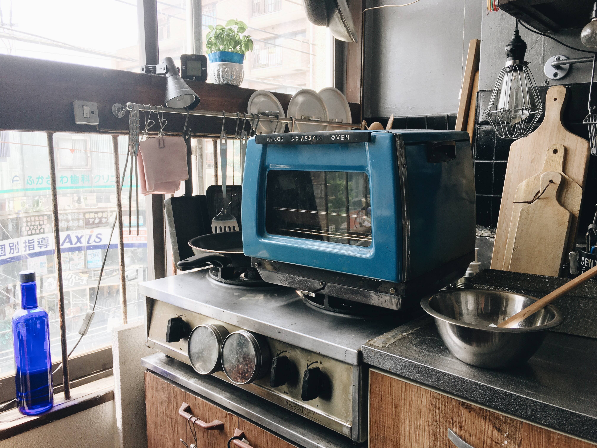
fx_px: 500
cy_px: 224
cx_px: 298
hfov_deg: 61.7
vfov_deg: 48.2
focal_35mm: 29
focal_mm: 4.15
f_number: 2.2
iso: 25
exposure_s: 1/120
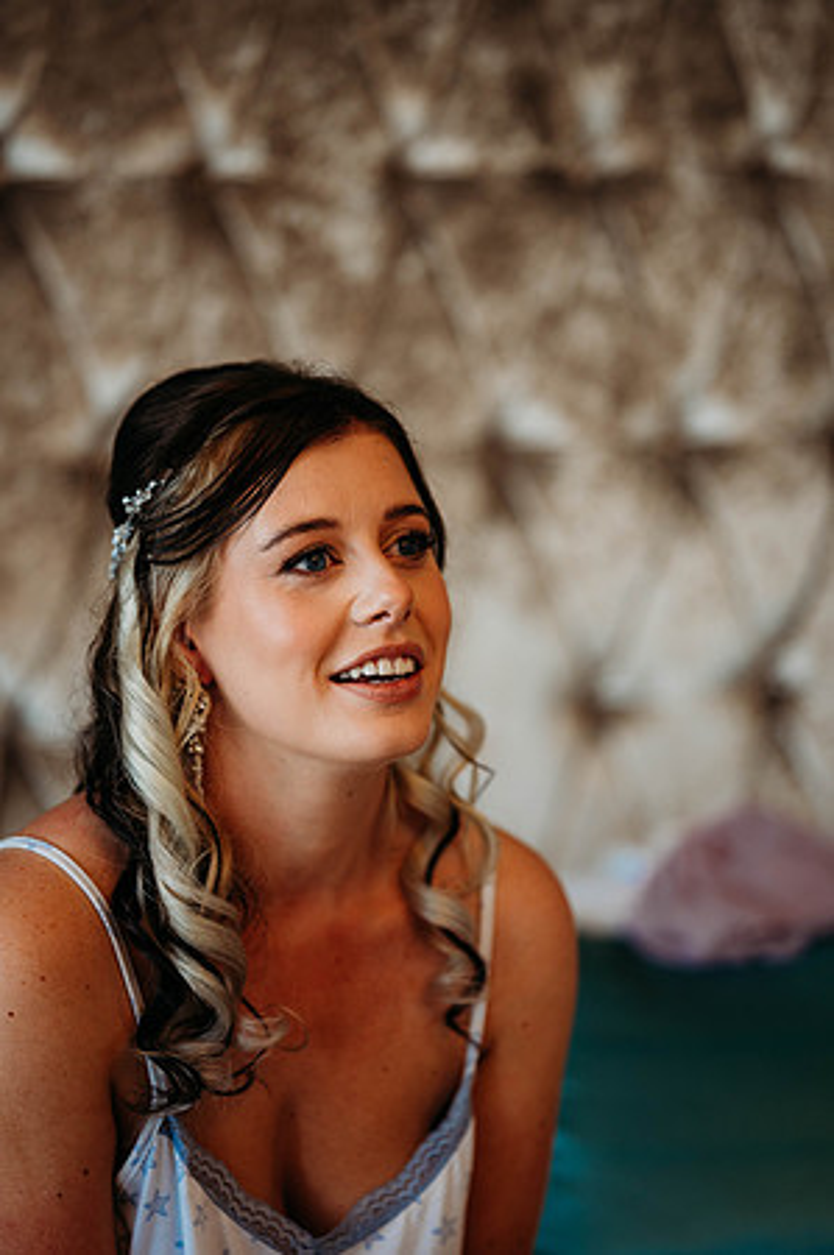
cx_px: 417
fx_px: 2960
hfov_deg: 16.0
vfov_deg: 23.9
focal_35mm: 85
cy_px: 628
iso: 250
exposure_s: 1/200
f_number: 1.8
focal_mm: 85
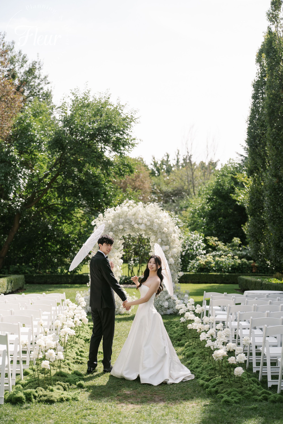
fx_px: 566
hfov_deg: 28.1
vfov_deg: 41.1
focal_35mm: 48
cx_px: 142
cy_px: 212
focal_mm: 48
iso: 100
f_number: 2
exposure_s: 1/1250
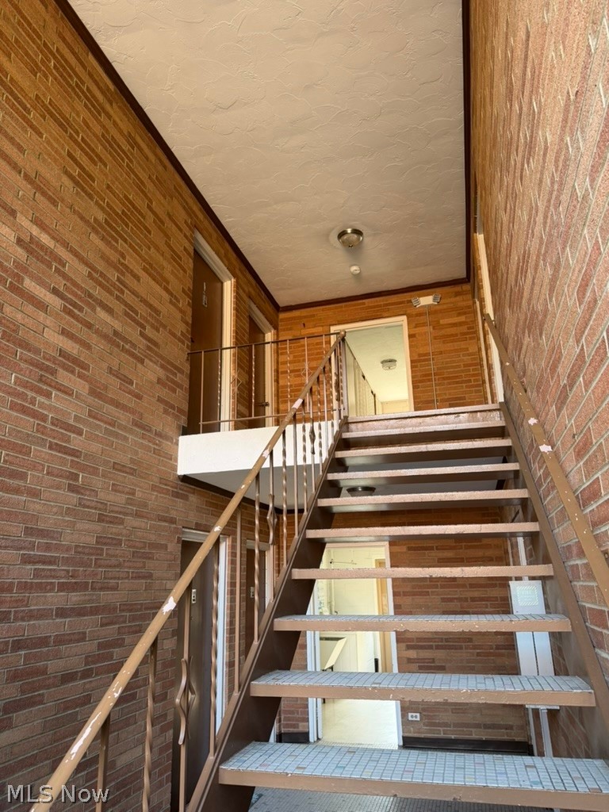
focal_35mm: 24
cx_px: 304
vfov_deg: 71.6
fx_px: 563
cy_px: 406
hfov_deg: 56.8
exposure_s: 1/121
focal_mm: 6.76
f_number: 1.78
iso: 160
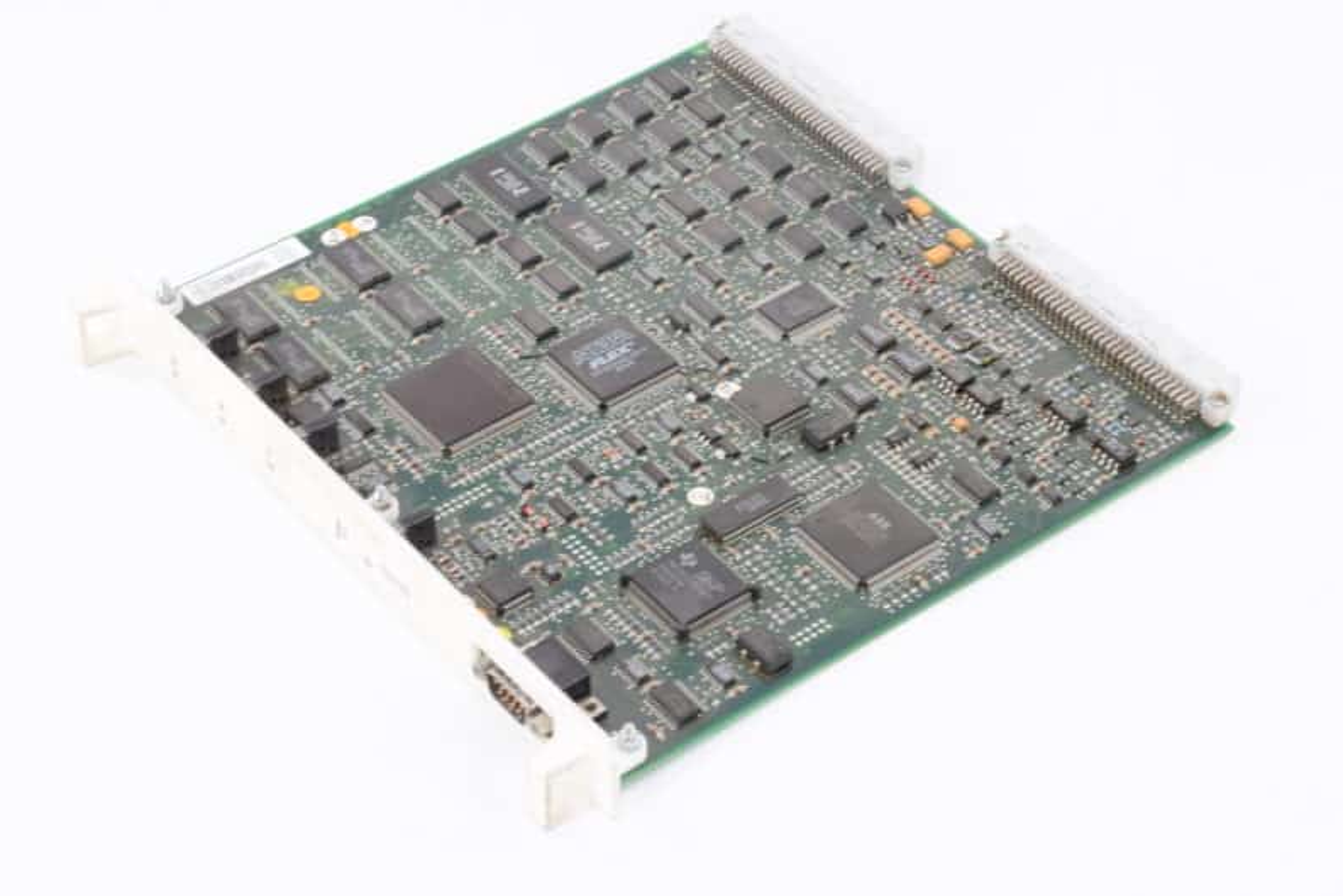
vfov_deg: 14.7
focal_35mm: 93
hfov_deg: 21.9
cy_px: 319
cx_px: 684
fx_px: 3470
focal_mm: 48
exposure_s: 1/20
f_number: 14
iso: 200
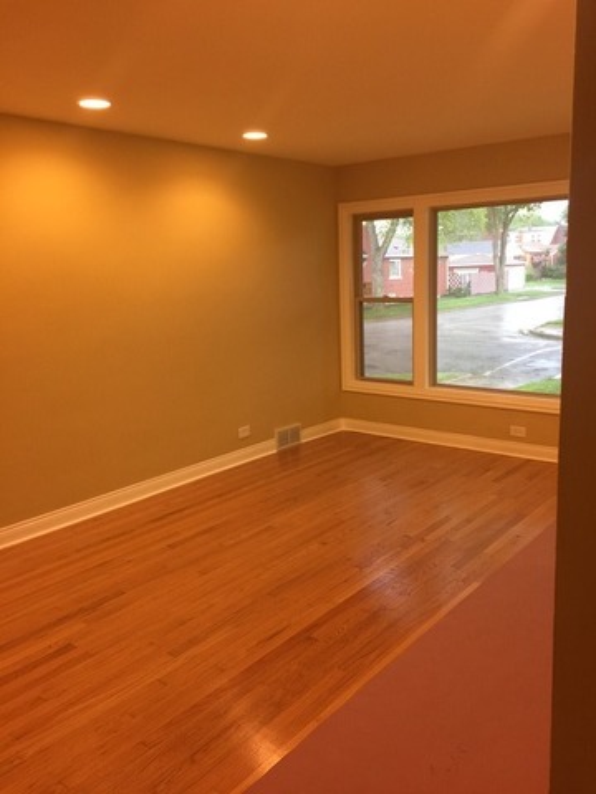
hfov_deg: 48.2
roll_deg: +1.8
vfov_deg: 61.7
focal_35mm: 29
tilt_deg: -9.0
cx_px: 298
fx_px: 666
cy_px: 397
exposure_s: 1/15
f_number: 2.2
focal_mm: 4.15
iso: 40
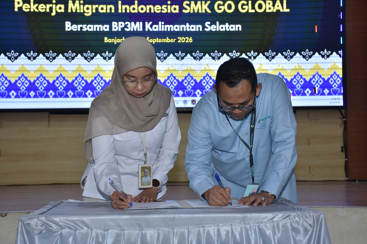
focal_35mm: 60
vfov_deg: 22.6
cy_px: 122
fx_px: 612
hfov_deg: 33.4
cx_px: 184
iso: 1000
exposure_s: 1/125
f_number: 6.3
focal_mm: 40
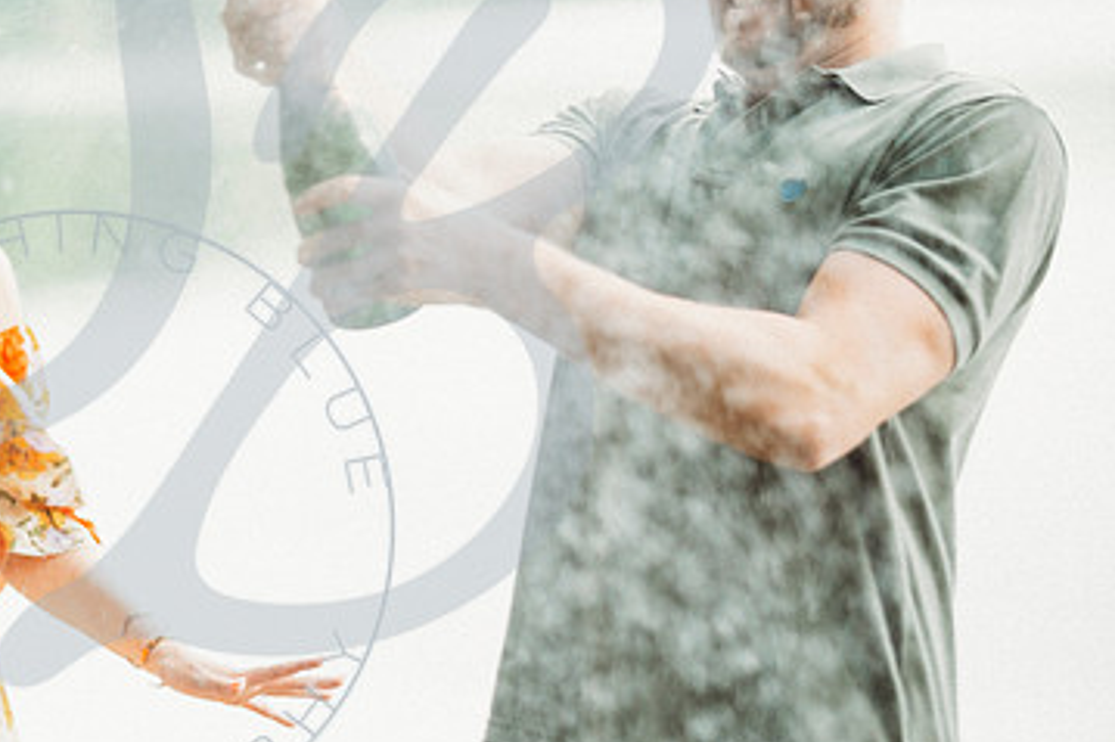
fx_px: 5108
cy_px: 269
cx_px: 230
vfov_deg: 8.3
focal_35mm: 165
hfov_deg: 12.4
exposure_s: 1/200
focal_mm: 102
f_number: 2.8
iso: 1600
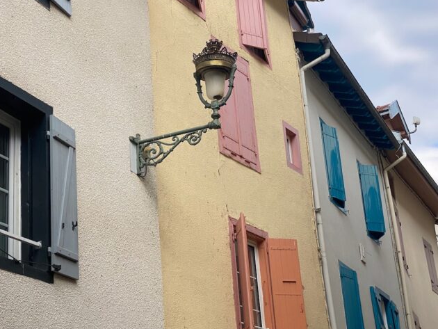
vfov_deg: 22.2
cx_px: 172
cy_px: 192
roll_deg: +3.1
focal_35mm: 66
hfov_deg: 29.3
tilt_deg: +20.2
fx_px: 835
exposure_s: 1/475
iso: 20
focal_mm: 6
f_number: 2
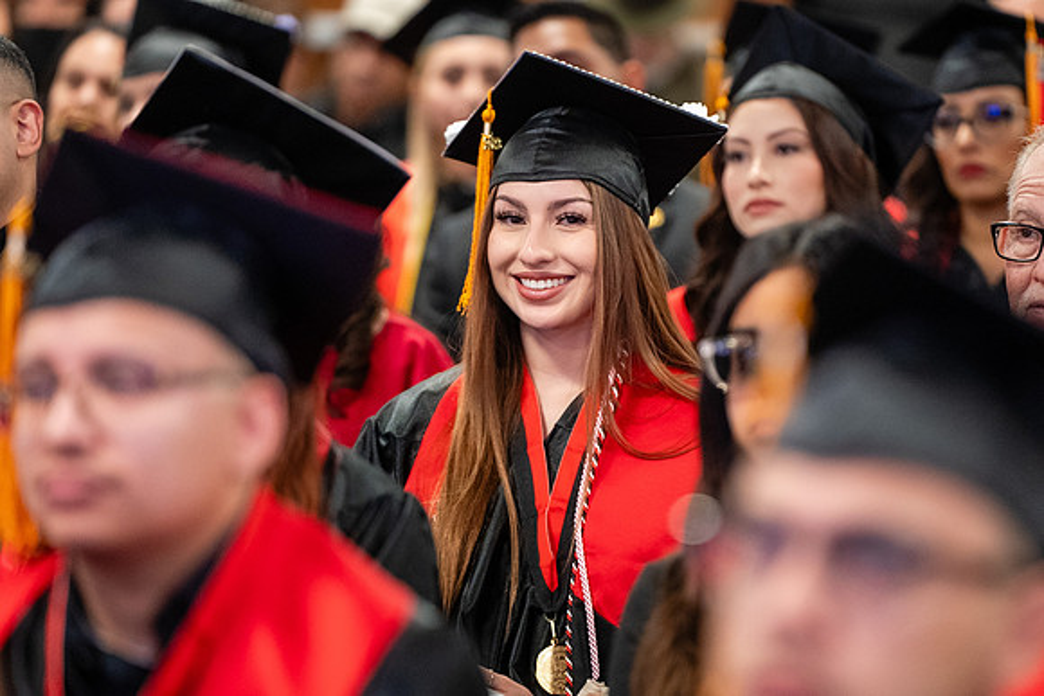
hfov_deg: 8.4
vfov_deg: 5.6
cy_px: 344
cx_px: 604
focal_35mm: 244
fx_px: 7086
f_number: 2.8
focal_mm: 180
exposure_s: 1/160
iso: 3200
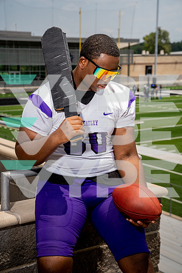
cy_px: 136
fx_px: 500
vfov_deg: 30.5
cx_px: 91
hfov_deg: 20.6
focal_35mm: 66
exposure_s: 1/250
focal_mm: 66
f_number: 7.1
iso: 100
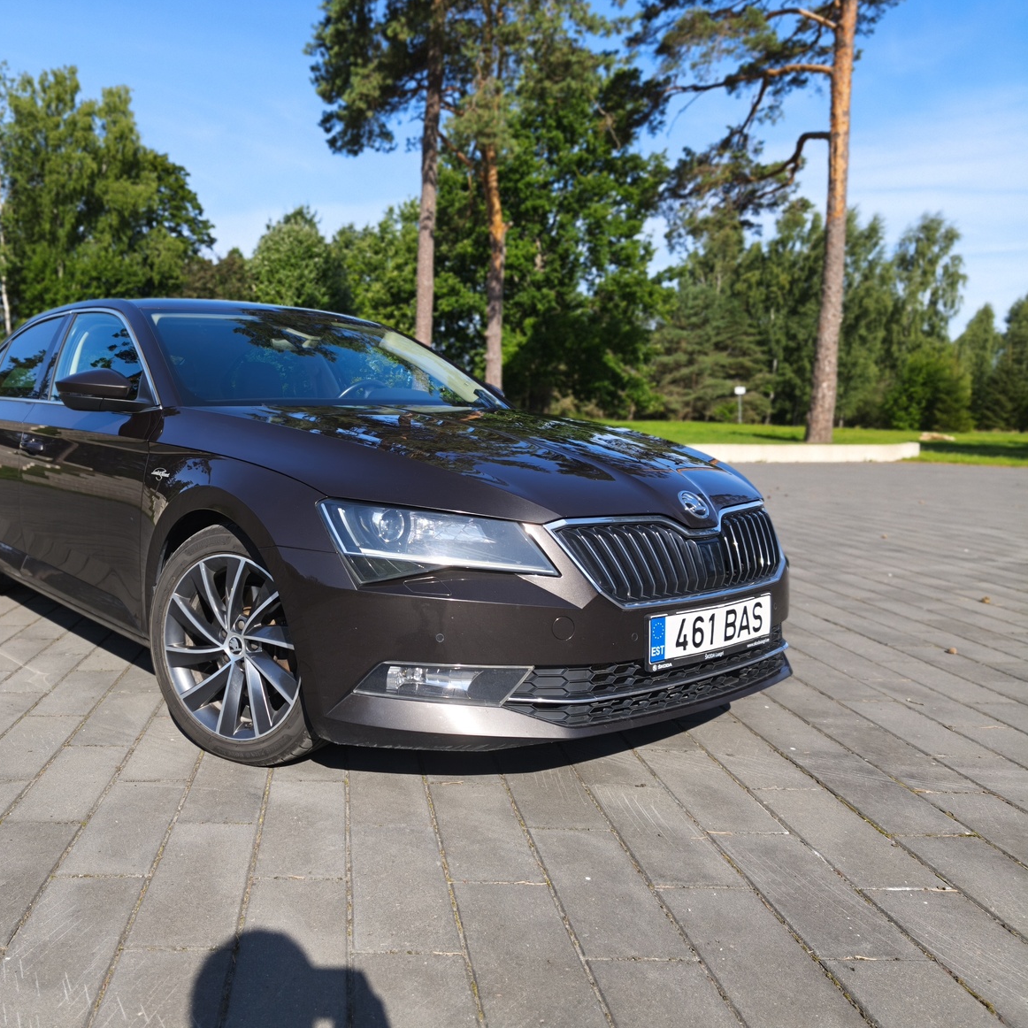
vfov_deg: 57.3
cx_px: 321
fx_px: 941
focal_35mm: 28
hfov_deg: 55.8
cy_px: 511
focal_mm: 5.35
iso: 50
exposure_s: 1/2083
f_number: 1.7
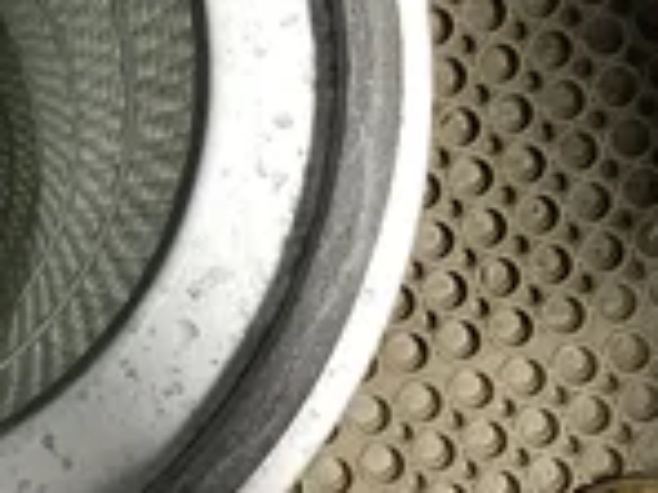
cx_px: -164
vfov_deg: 17.4
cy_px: 67
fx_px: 1597
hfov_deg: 21.4
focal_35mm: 84
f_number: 2.4
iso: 40
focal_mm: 3.3
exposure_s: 1/30
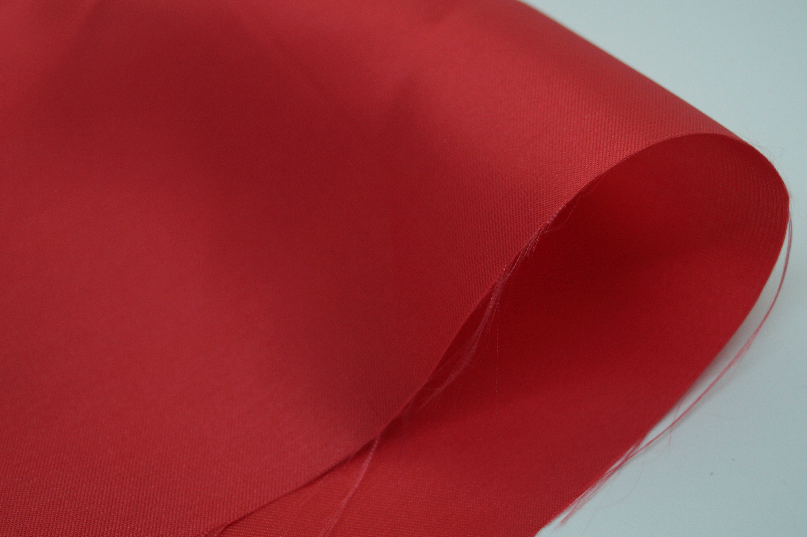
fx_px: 1848
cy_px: 268
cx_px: 404
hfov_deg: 24.6
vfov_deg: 16.5
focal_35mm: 82
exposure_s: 1/125
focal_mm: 55
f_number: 5.6
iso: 400
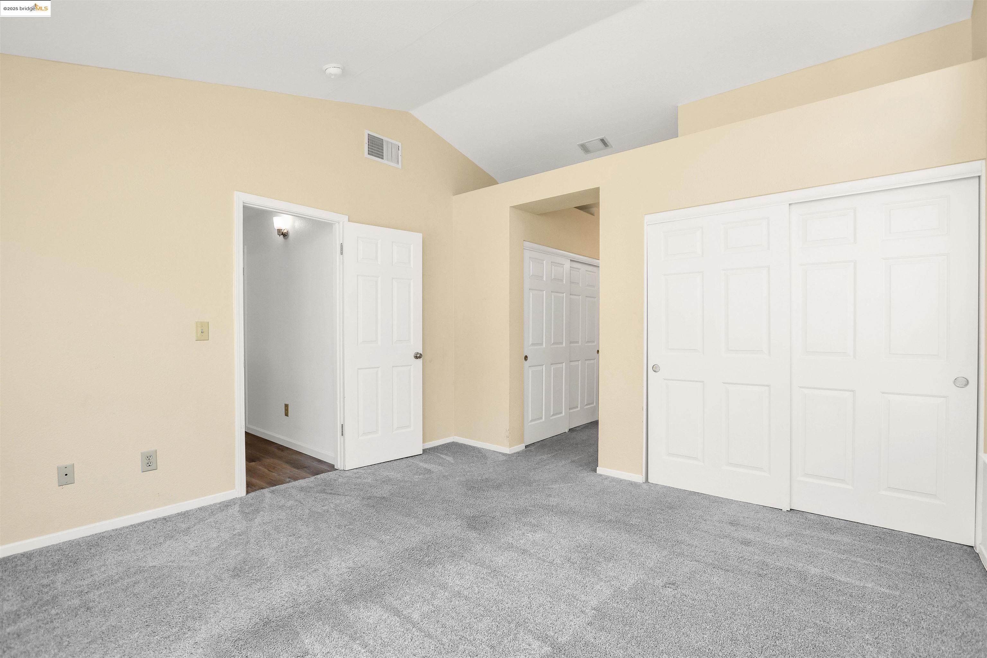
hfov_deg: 100.4
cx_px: 494
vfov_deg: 77.3
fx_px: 411
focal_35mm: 15
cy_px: 329
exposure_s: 1/80
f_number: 4.5
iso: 250
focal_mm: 10
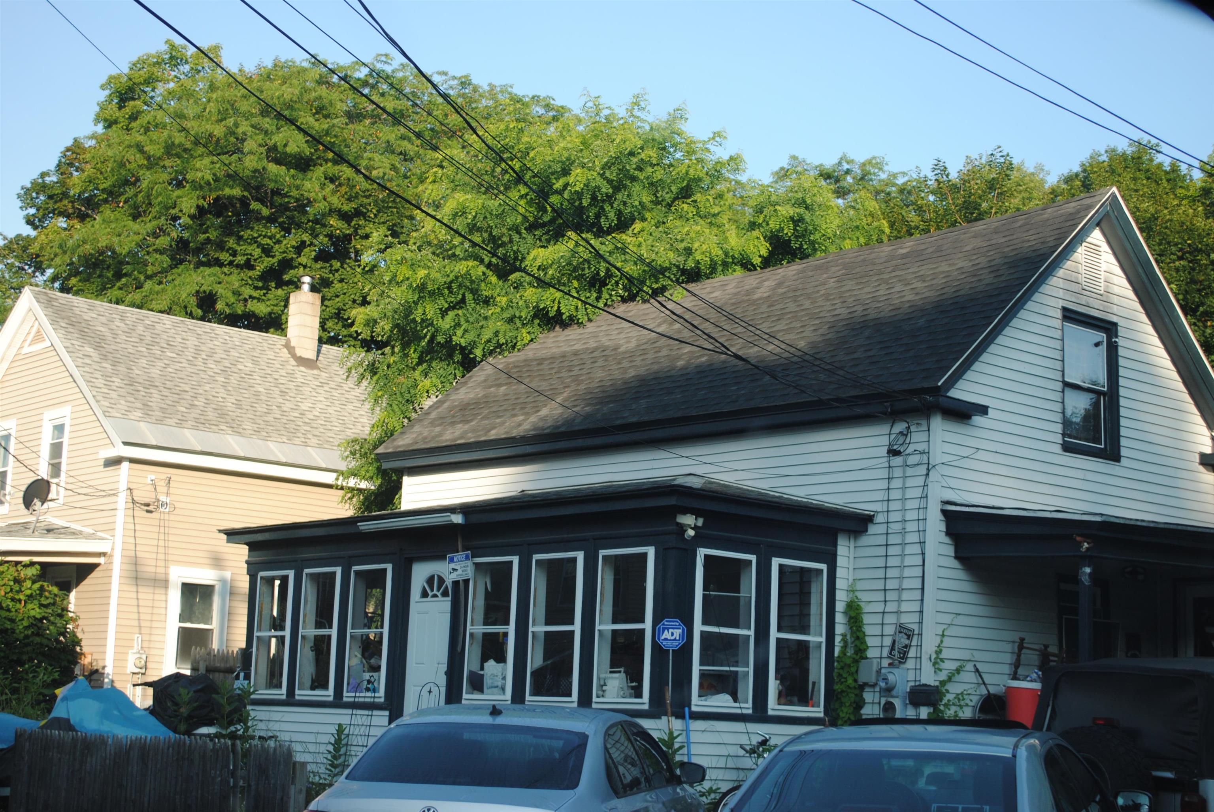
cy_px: 406
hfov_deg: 36.8
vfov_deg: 25.1
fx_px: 1823
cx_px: 607
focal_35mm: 54
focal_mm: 36
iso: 100
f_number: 6.3
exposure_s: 1/160
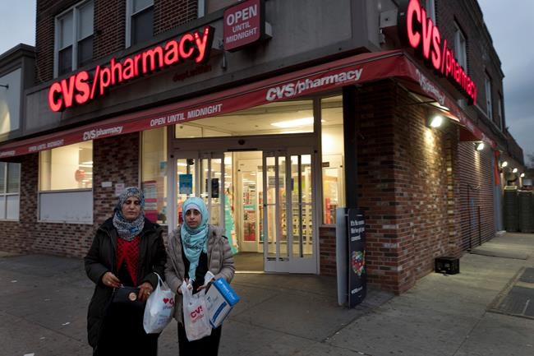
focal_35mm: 28
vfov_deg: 46.4
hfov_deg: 65.5
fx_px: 415
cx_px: 267
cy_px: 178
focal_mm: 28
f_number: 5.6
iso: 1600
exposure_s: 1/30
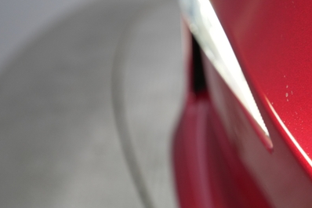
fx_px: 390
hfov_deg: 42.4
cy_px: 110
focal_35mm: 45
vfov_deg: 29.8
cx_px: 230
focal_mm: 28
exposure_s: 1/100
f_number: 4.5
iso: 1600
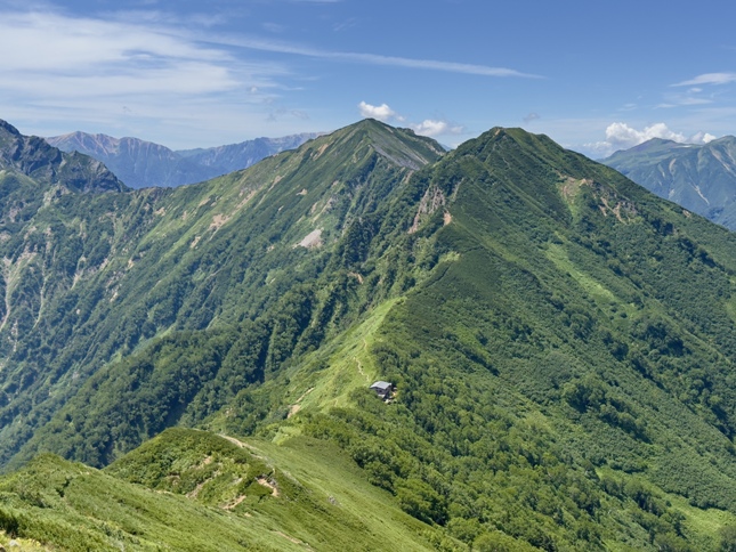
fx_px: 1021
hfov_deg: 39.7
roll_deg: +2.2
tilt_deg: -5.8
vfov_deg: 30.3
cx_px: 368
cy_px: 276
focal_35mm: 48
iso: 64
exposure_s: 1/2959
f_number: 1.78
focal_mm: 6.76
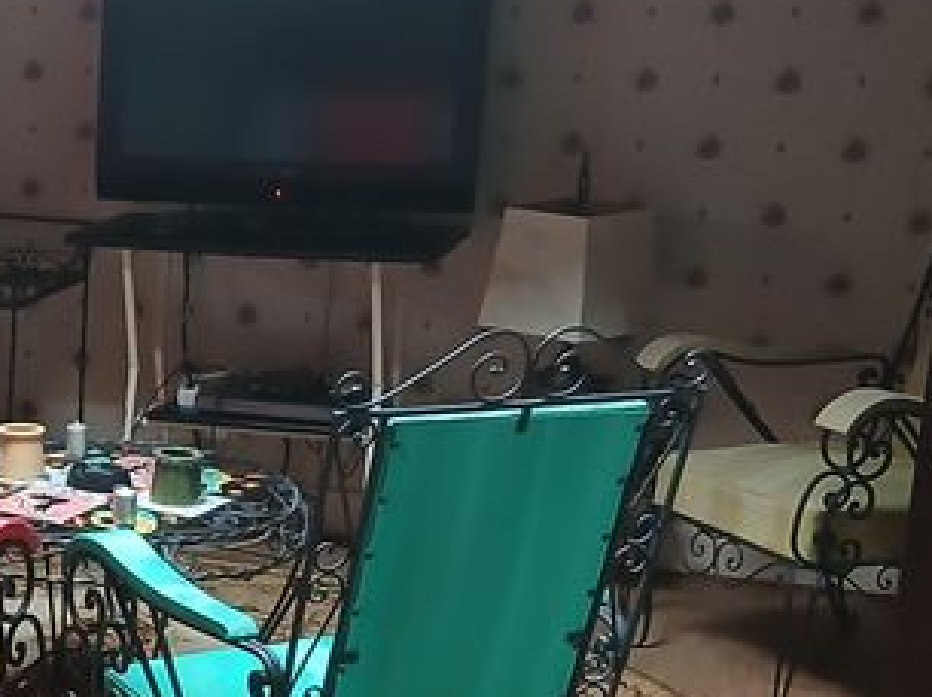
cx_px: -171
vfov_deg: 17.1
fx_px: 2287
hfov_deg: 21.5
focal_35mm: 85
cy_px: 612
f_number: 1.8
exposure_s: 1/25
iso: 250
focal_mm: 3.98
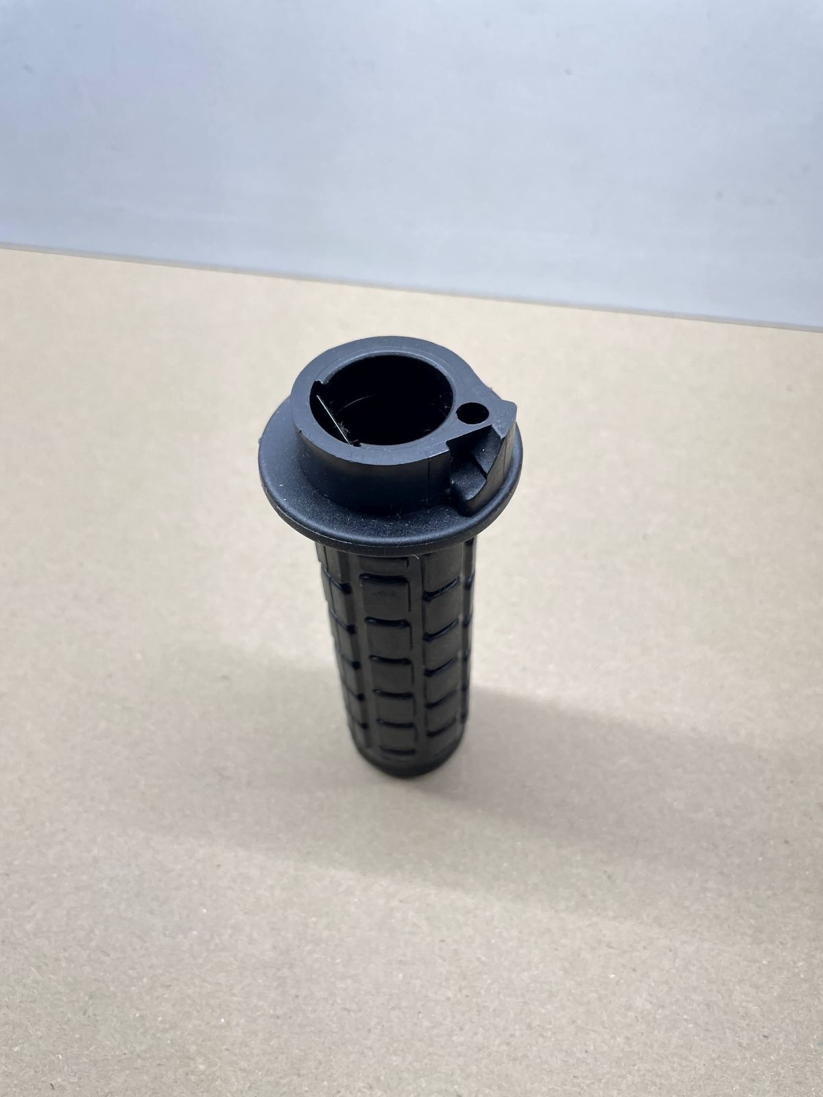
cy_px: 548
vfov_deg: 67.3
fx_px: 824
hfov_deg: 53.1
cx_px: 412
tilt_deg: -50.1
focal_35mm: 26
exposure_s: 1/100
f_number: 1.6
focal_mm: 4.2
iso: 80
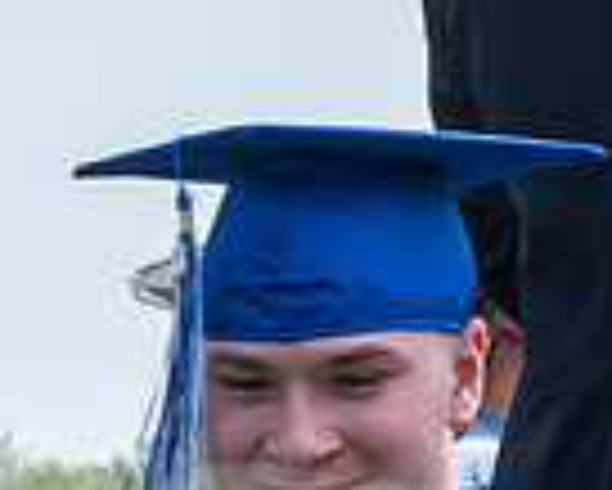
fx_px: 13848
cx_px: -481
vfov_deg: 2.0
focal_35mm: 764
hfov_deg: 2.5
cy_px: 550
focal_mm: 70
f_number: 13
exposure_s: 1/250
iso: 200
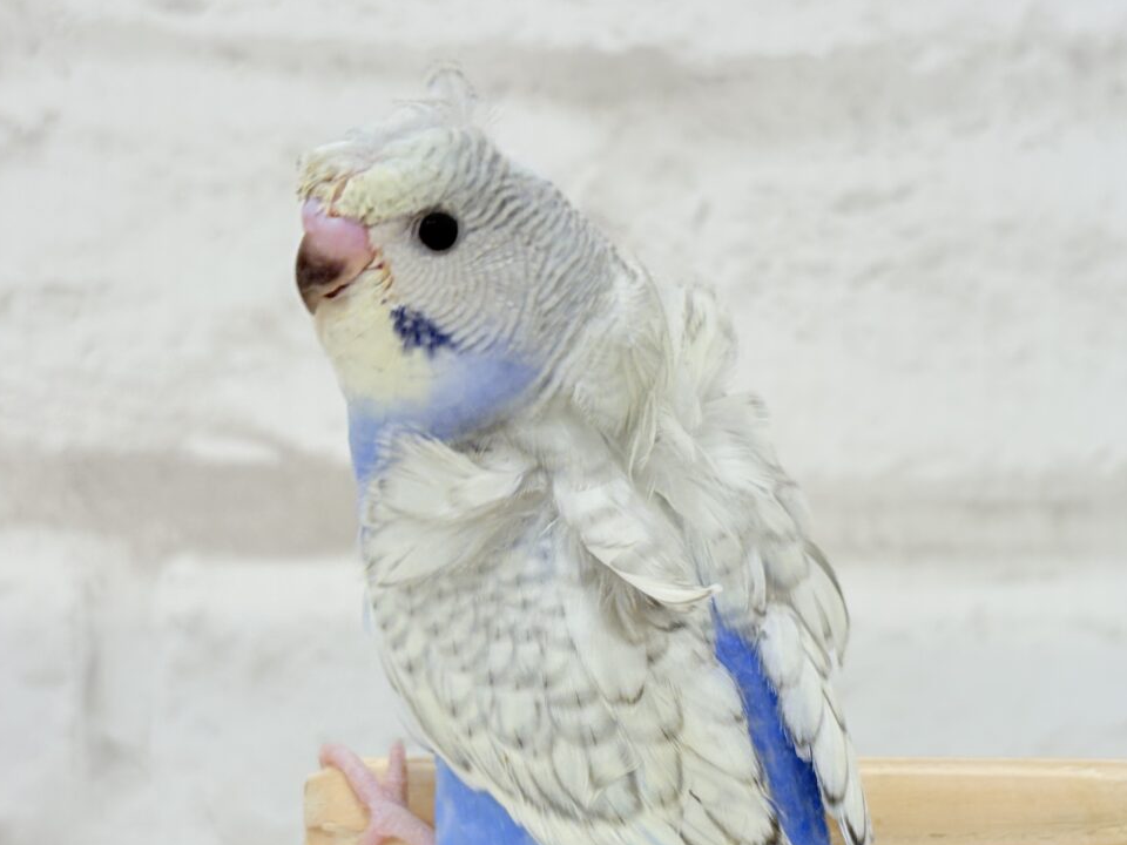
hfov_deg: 29.8
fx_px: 2116
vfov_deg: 22.6
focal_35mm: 65
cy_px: 465
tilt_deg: -7.8
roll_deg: -1.4
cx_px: 655
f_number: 1.6
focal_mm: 5.96
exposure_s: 1/100
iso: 64
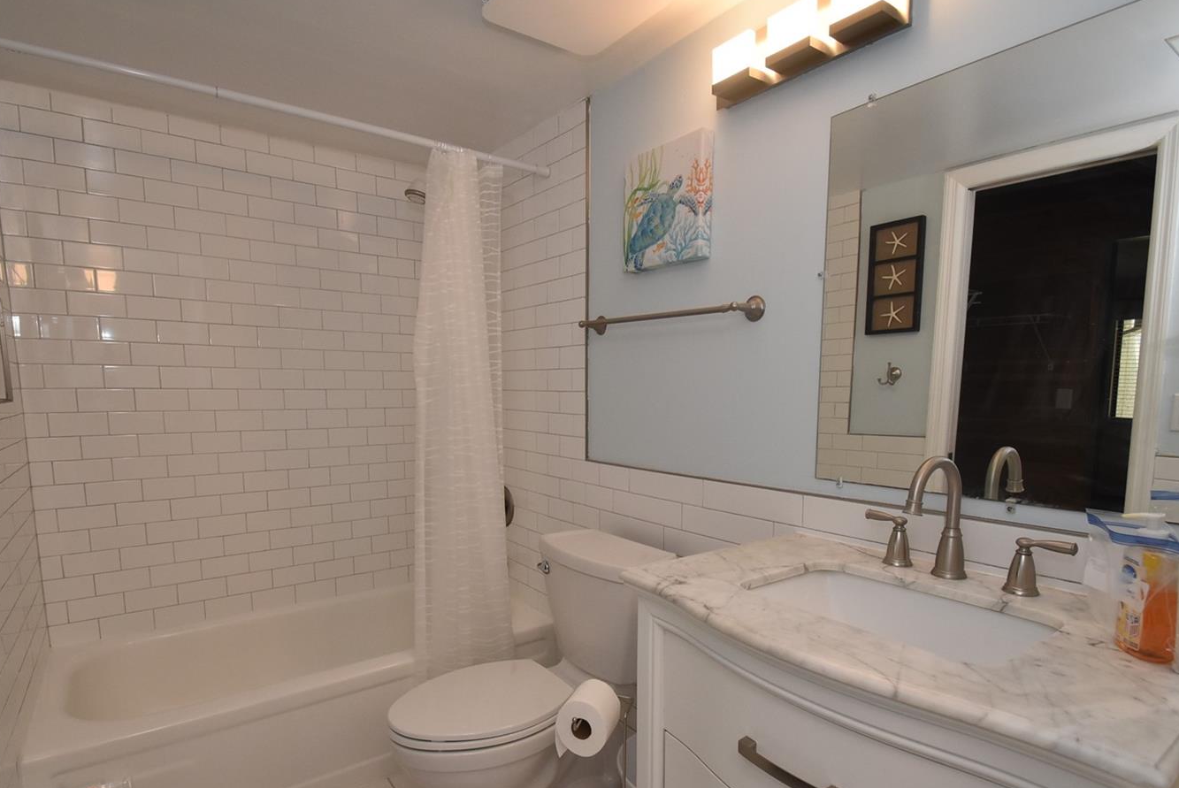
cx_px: 595
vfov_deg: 67.2
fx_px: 590
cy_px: 449
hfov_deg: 90.0
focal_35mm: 18
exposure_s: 1/100
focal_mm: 10
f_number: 5.6
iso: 800
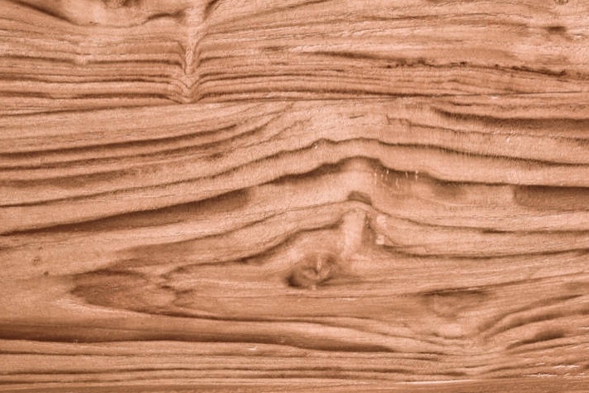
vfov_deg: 9.3
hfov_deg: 13.8
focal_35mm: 148
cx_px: 387
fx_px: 2422
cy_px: 114
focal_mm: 50
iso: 100
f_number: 7.1
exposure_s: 2
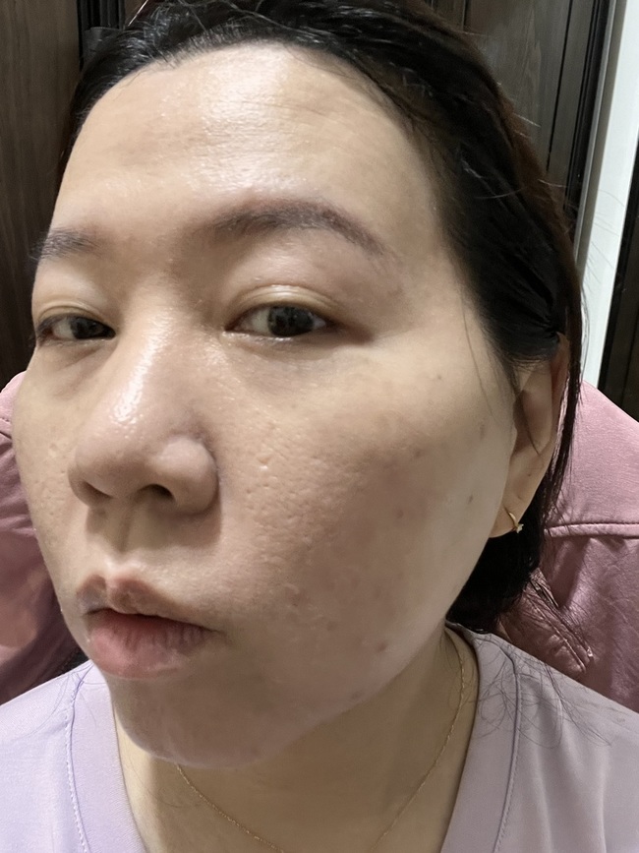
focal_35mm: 30
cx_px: 320
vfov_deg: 60.0
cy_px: 426
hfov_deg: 46.8
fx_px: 739
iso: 400
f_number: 2.2
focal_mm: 2.71
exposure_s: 1/40
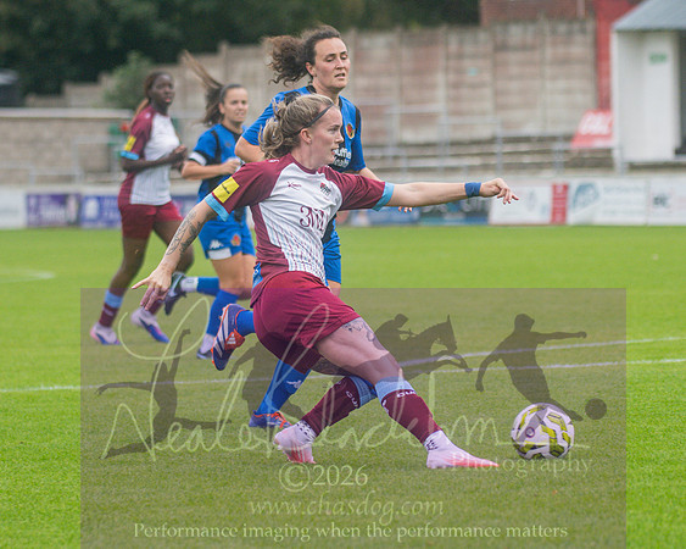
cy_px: 313
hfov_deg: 7.2
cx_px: 365
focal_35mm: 268
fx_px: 5443
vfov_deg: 5.8
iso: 320
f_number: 4
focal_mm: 120
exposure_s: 1/1000
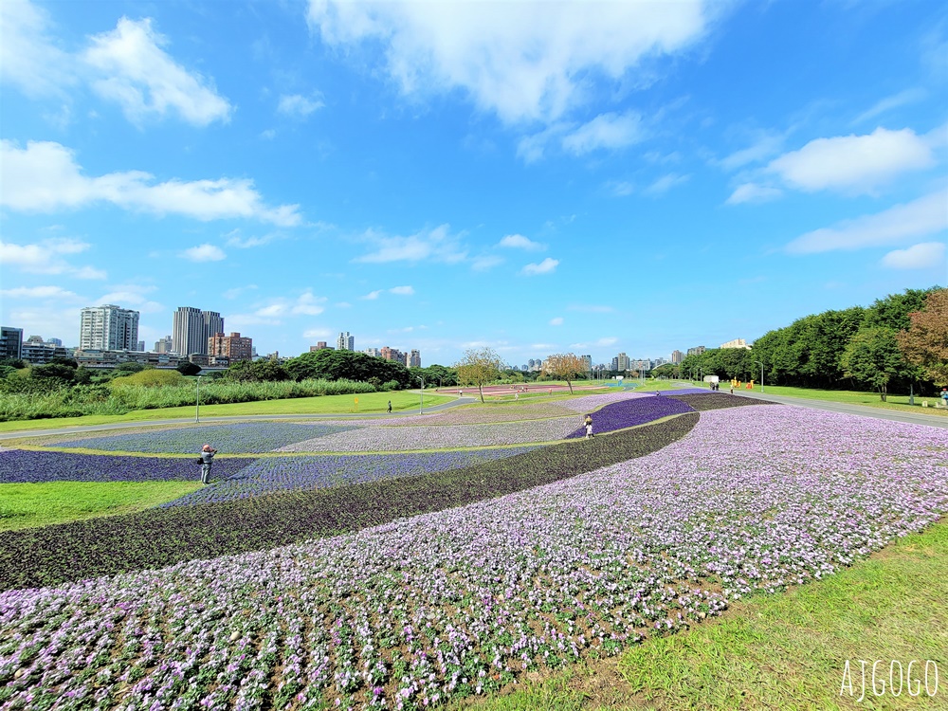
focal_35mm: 13
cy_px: 356
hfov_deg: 106.2
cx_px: 474
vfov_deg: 89.9
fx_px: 356
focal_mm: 2.2
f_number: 2.2
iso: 50
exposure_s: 1/1760
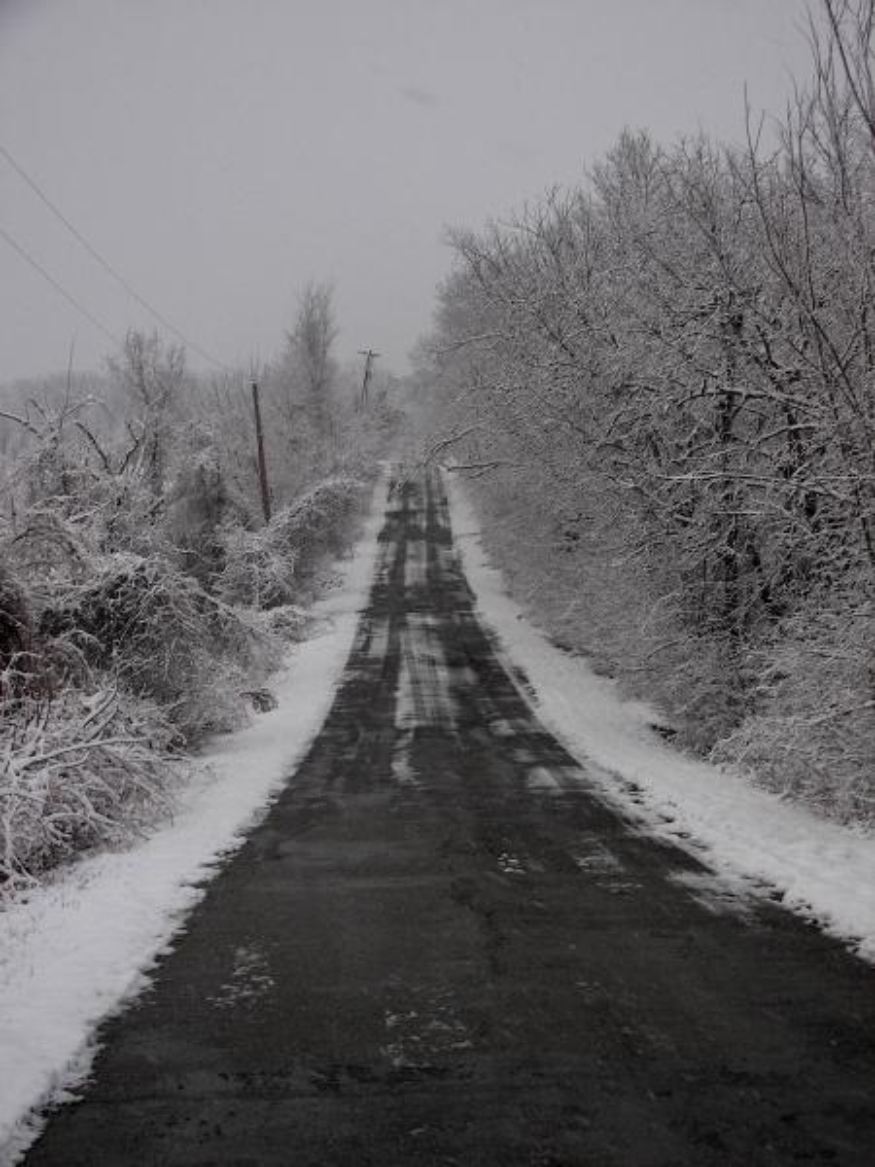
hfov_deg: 21.9
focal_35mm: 67
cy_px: 584
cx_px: 438
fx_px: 2258
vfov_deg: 29.0
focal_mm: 11.2
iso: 50
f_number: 2.8
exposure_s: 1/160
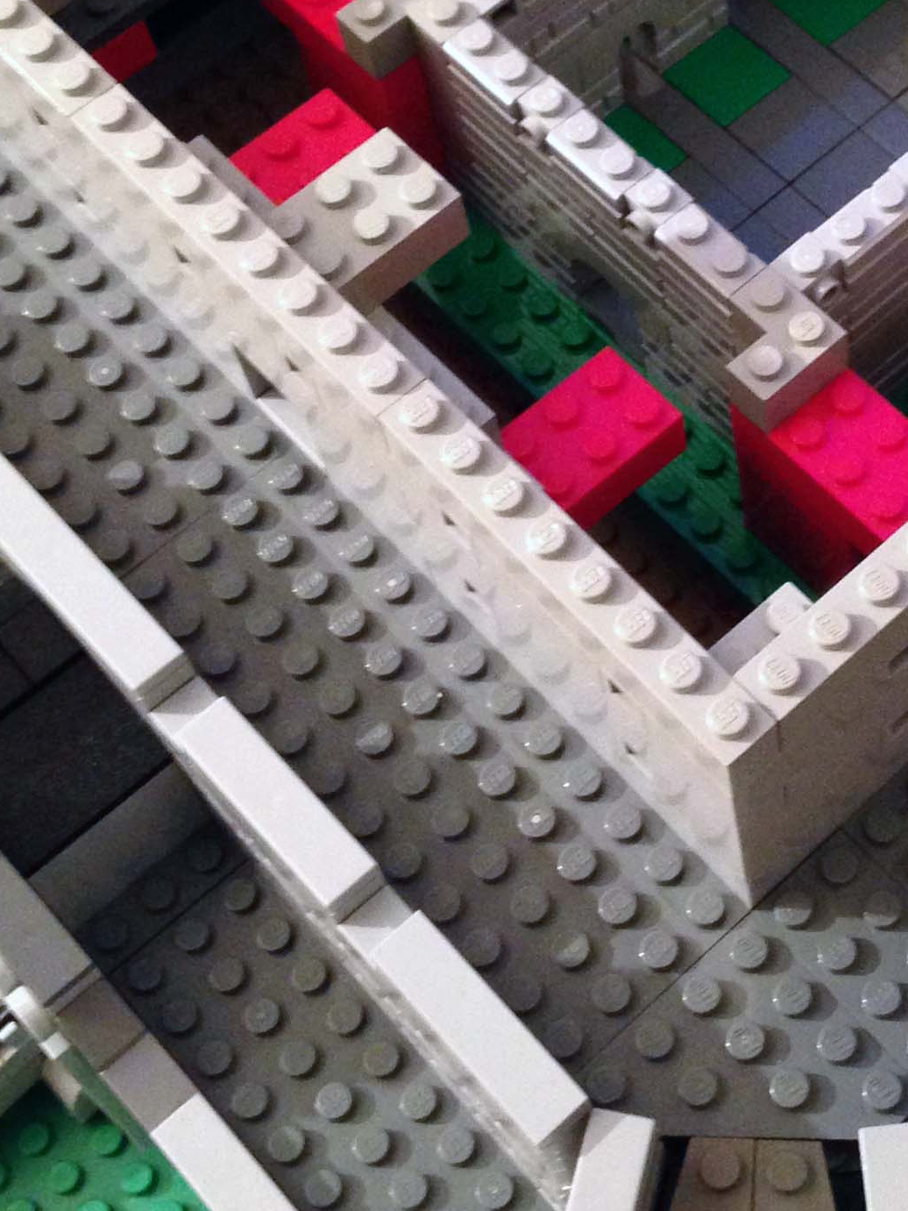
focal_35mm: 78
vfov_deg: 24.9
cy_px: 371
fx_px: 2728
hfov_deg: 18.7
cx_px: 754
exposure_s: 1/20
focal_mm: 4.12
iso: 320
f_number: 2.4
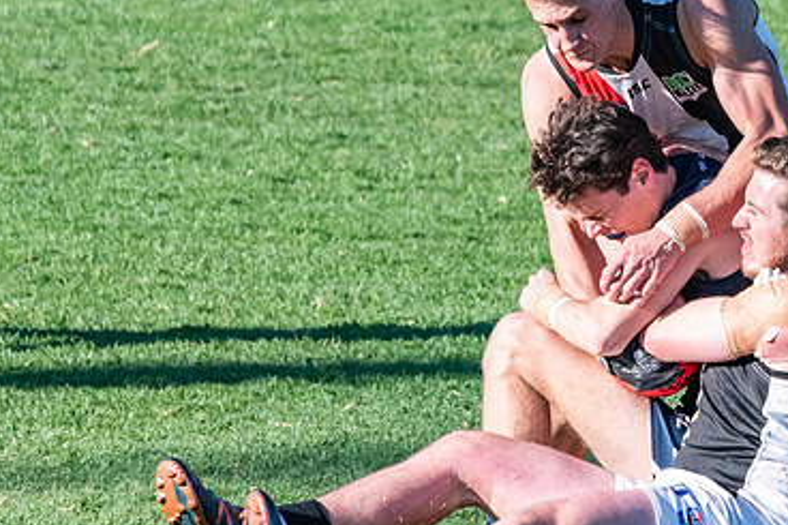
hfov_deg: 1.5
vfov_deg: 1.0
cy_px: 90
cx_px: 757
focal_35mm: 1419
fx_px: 31045
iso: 800
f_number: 10
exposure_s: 1/1600
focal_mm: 400
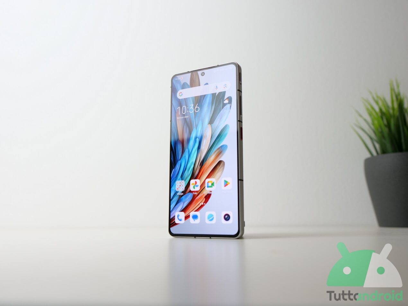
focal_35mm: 32
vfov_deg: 44.2
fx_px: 377
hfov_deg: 56.8
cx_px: 204
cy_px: 153
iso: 200
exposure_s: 1/100
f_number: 2.5
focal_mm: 16
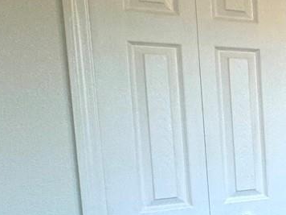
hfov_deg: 16.9
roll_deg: +0.0
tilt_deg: -5.4
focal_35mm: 63
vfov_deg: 23.2
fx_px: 521
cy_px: 147
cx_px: 633
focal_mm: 2.22
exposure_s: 1/120
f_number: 2.2
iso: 80
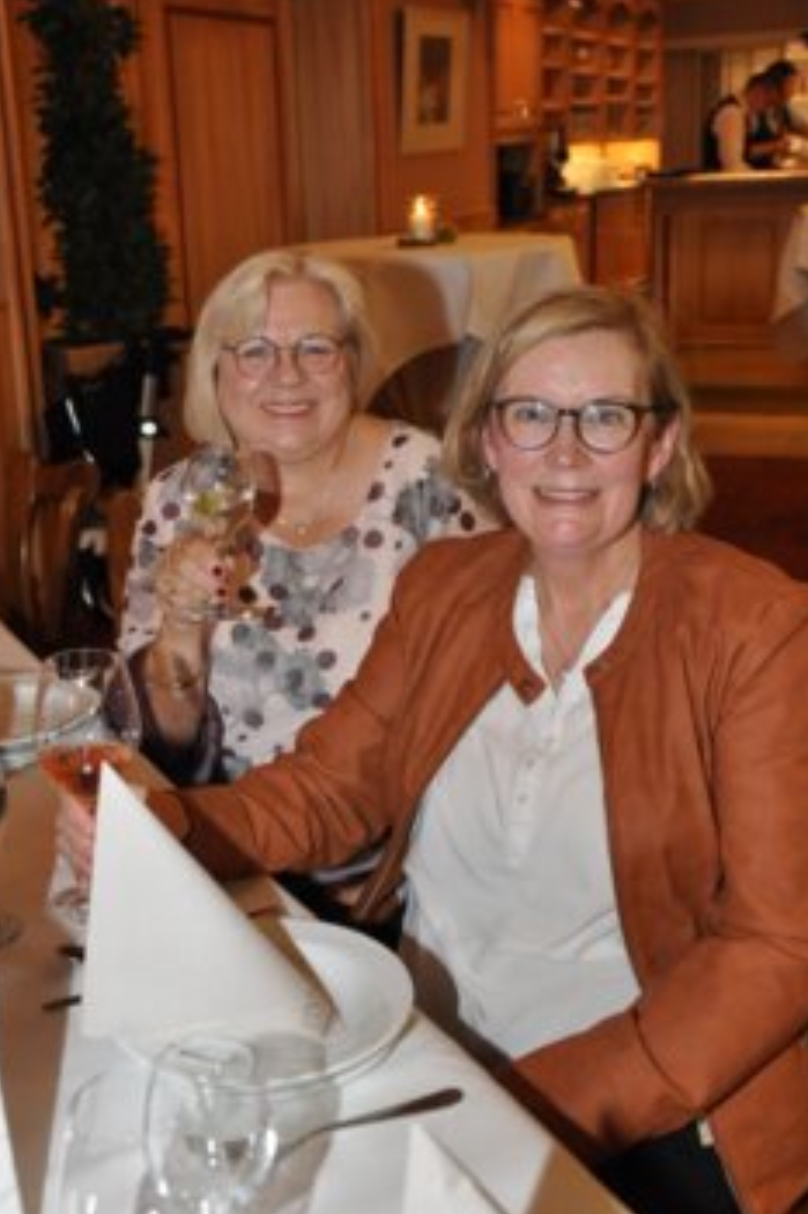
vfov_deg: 41.1
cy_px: 548
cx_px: 364
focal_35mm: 48
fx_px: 1617
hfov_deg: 28.0
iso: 800
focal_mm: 28
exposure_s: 1/60
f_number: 4
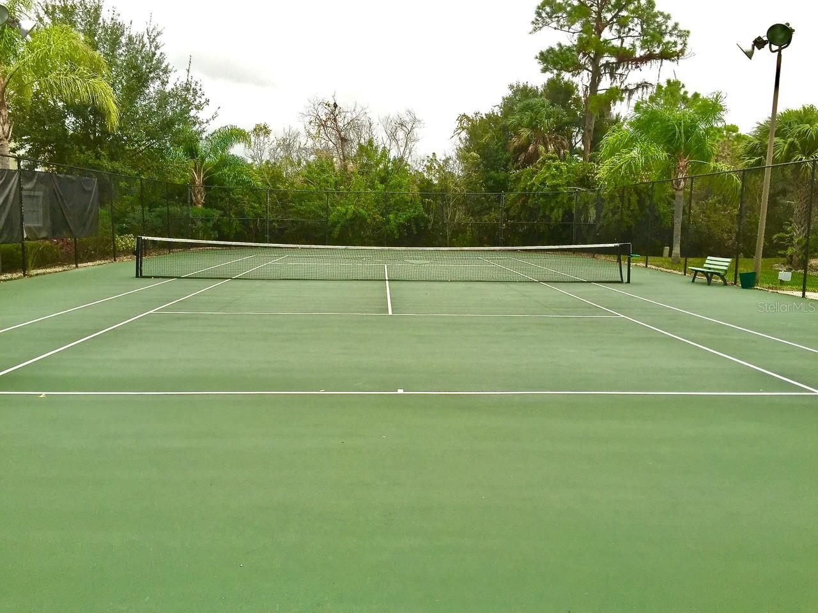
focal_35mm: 29
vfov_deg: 48.2
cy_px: 306
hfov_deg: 61.7
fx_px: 685
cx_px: 409
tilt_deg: -6.3
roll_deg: -1.9
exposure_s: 1/129
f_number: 2.2
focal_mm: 4.15
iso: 32
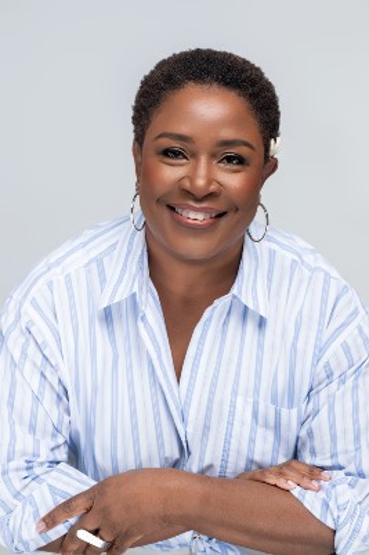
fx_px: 1631
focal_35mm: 106
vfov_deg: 19.3
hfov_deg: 12.9
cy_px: 278
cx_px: 185
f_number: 6.3
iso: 160
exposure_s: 1/160
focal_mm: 105
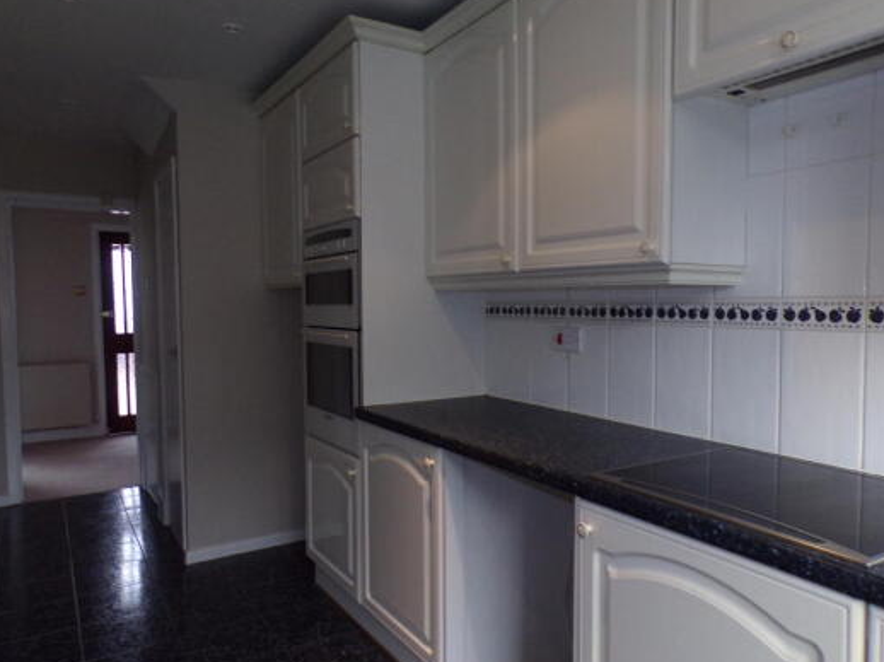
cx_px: 460
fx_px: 689
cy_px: 335
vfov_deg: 51.3
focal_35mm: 27
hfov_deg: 65.3
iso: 200
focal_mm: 4.3
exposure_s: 1/60
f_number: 3
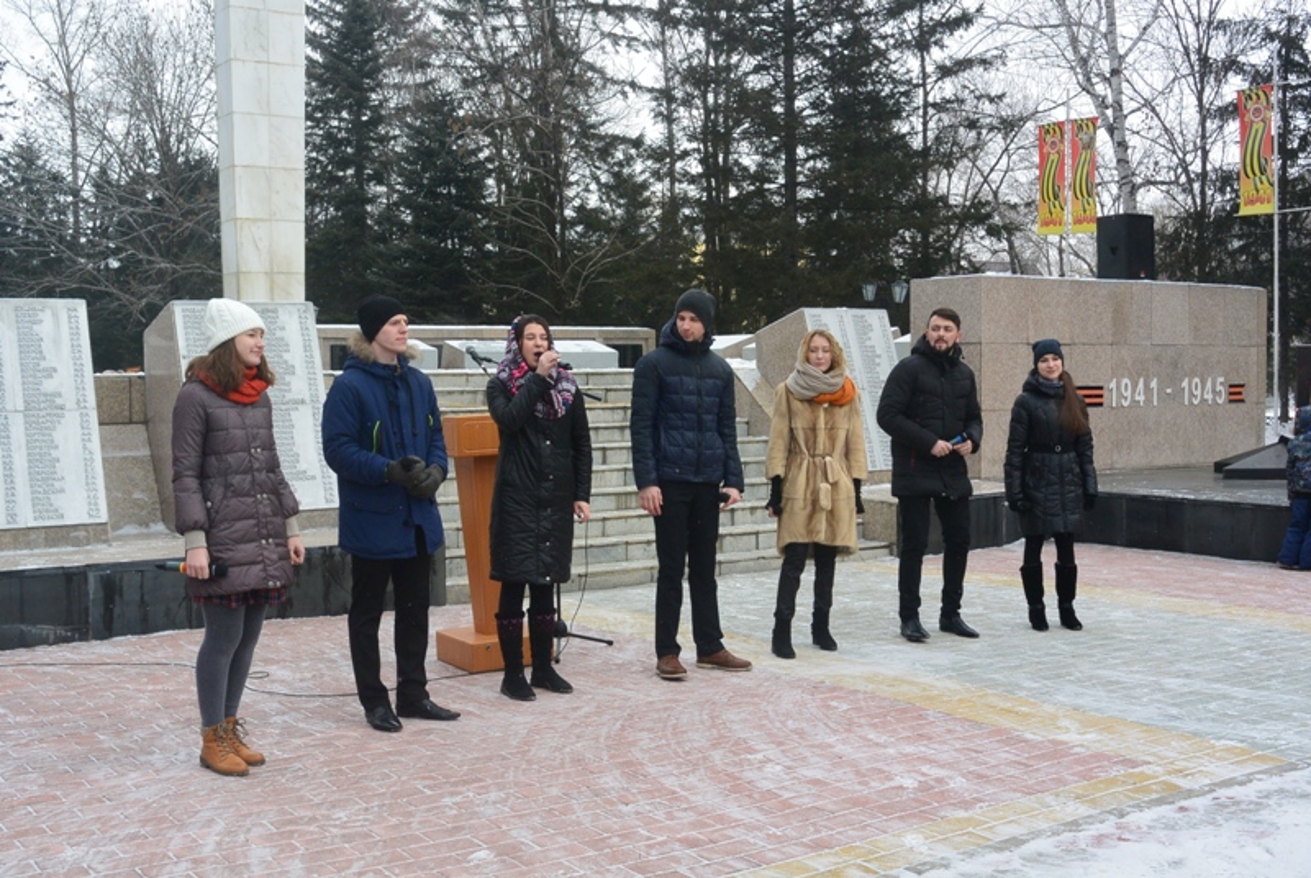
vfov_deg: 32.0
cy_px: 439
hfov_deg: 46.3
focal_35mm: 42
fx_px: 1532
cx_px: 656
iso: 180
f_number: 4.2
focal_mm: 15.6
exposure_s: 1/250
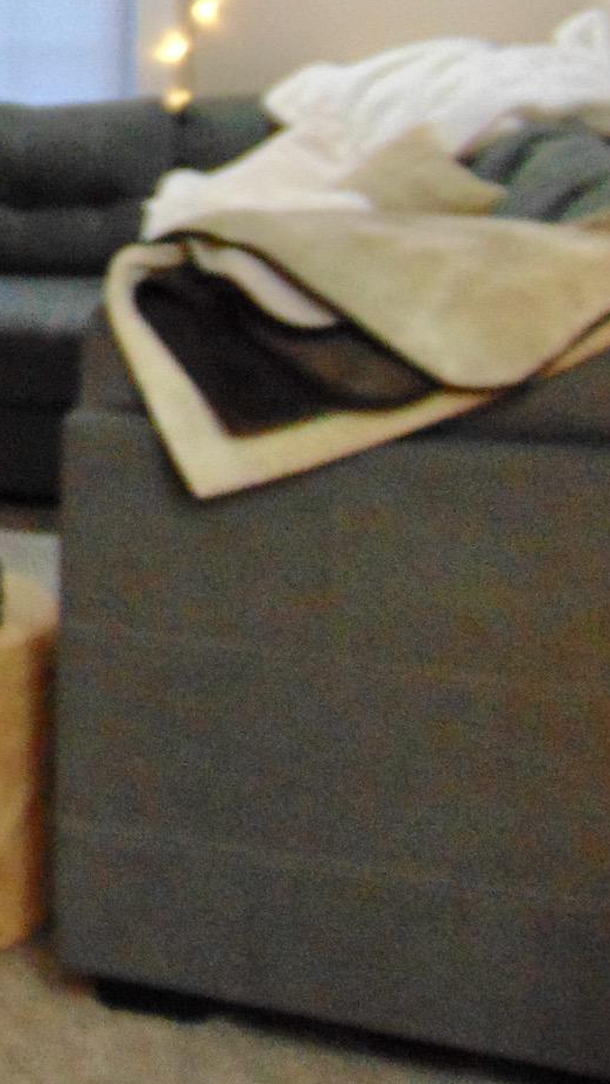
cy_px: 216
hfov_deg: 16.4
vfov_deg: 33.8
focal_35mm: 60
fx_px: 1724
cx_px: -530
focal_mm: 4.5
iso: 400
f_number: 3
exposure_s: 1/25
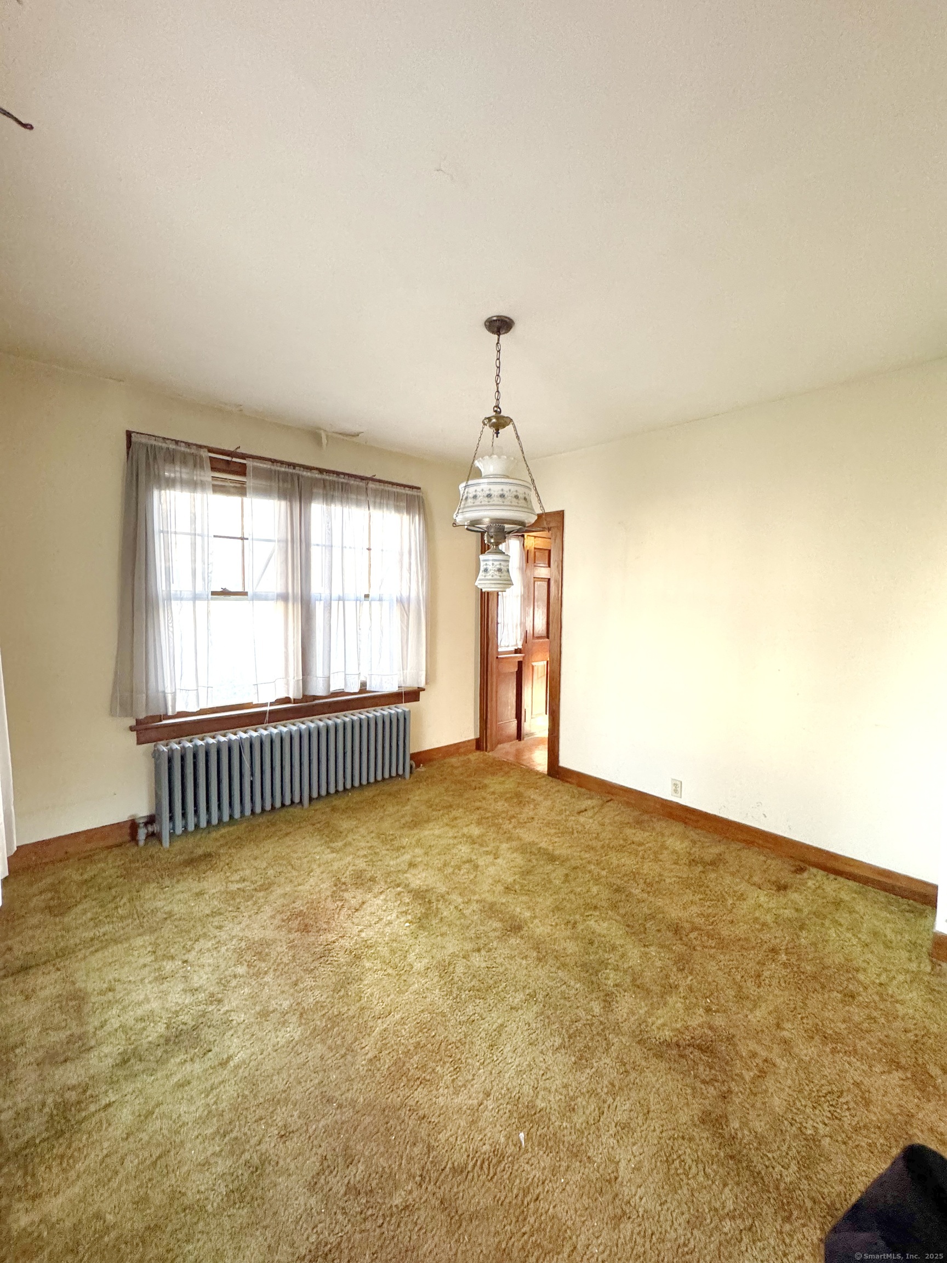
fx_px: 511
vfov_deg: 102.1
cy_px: 632
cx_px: 474
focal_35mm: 14
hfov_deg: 85.7
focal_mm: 2.22
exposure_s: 1/60
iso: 500
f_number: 2.2
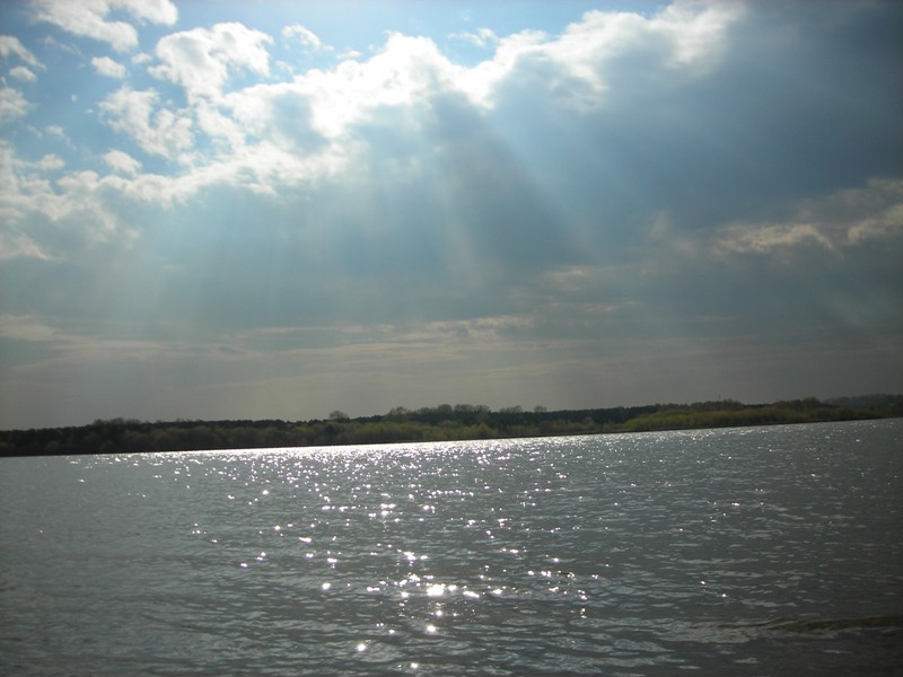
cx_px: 452
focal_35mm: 38
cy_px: 338
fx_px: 991
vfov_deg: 37.7
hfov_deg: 49.0
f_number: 6.4
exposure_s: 1/605
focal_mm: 6.3
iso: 50
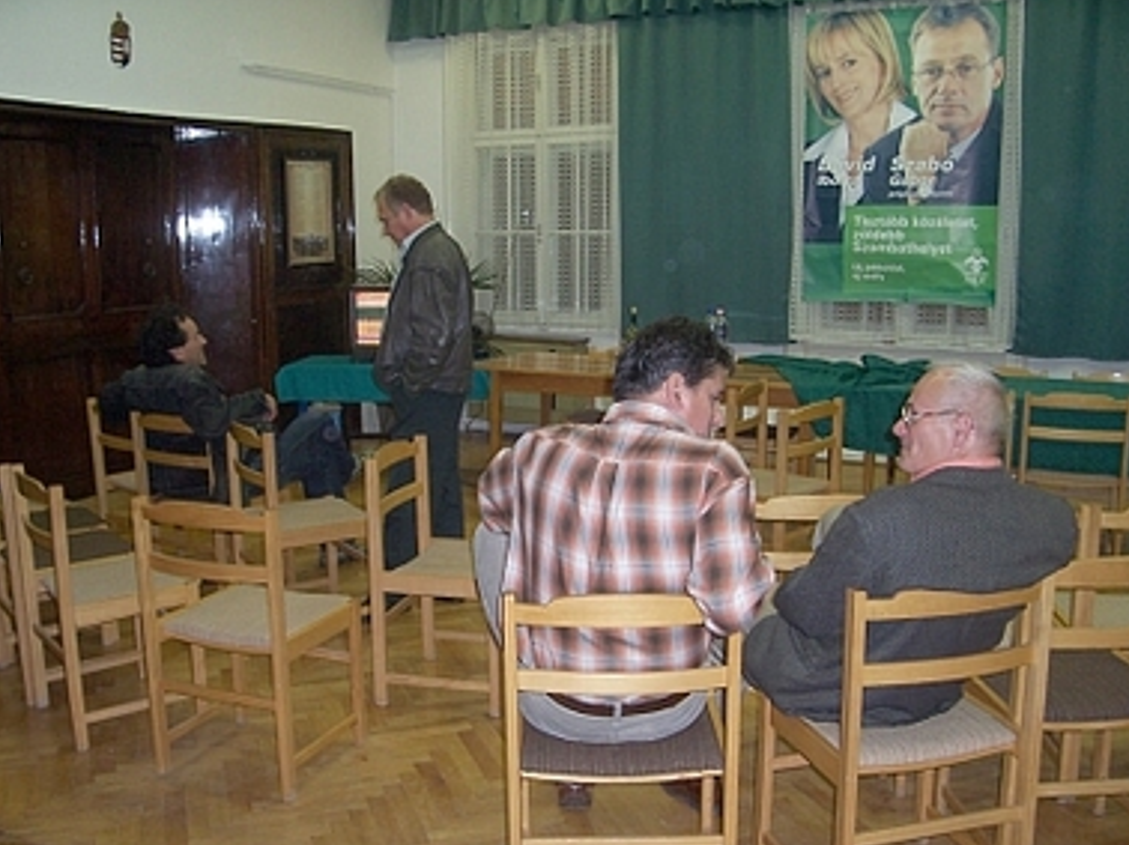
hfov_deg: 51.4
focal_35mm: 36
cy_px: 436
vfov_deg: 39.6
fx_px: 1173
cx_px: 547
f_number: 2.7
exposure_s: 1/60
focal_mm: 5.6
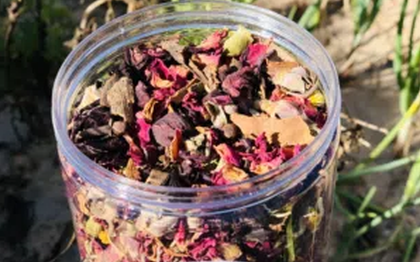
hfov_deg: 27.9
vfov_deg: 17.6
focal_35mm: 74
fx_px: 847
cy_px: 107
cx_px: 210
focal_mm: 6
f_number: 2.4
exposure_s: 1/600
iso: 16
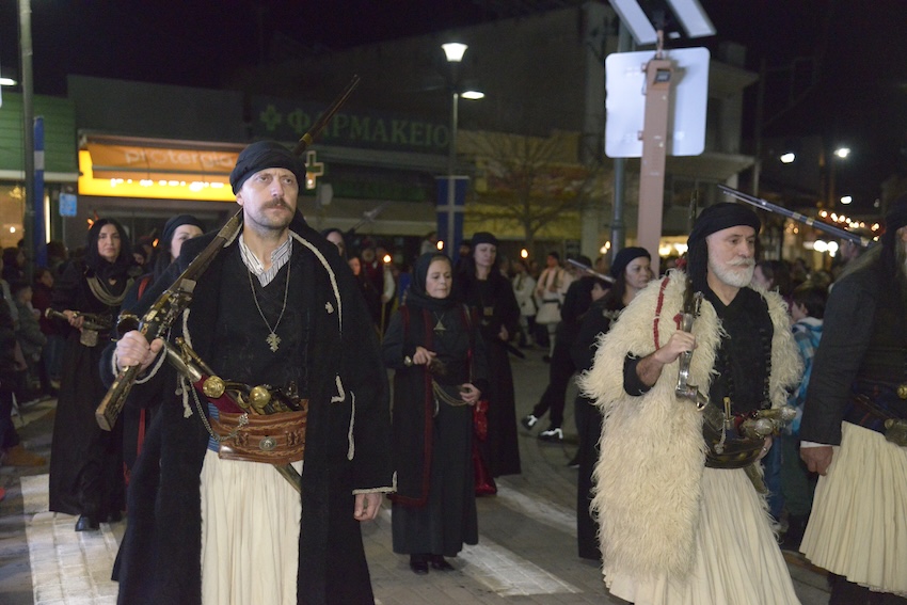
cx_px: 454
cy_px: 302
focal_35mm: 44
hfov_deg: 44.5
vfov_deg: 30.5
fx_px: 1109
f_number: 4
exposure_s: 1/200
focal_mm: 44
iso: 10000
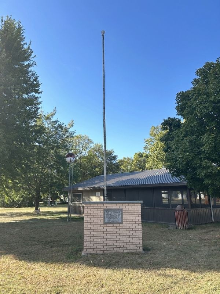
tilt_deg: +13.2
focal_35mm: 26
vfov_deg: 67.3
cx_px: 110
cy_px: 147
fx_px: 220
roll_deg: +0.5
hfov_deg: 53.1
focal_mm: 5.7
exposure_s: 1/873
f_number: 1.5
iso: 50
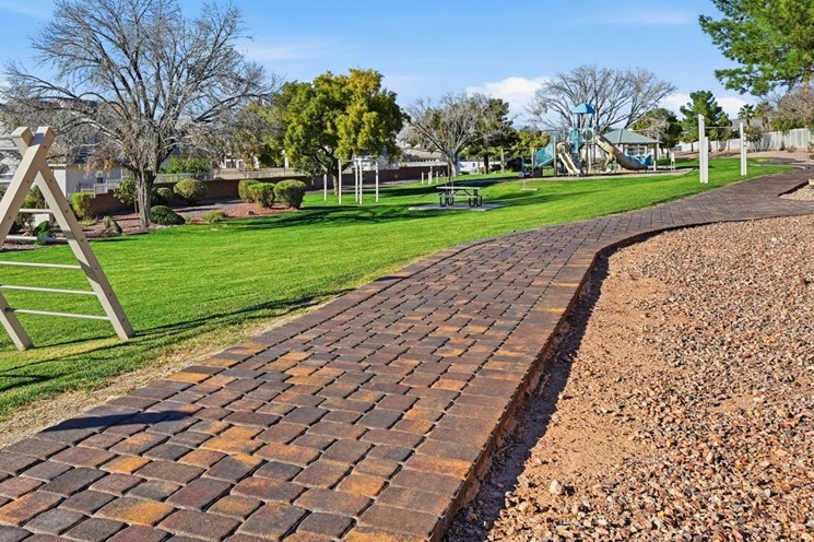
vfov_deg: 37.3
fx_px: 791
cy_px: 164
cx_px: 276
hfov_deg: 53.5
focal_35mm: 35
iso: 64
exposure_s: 1/640
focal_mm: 24
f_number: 10
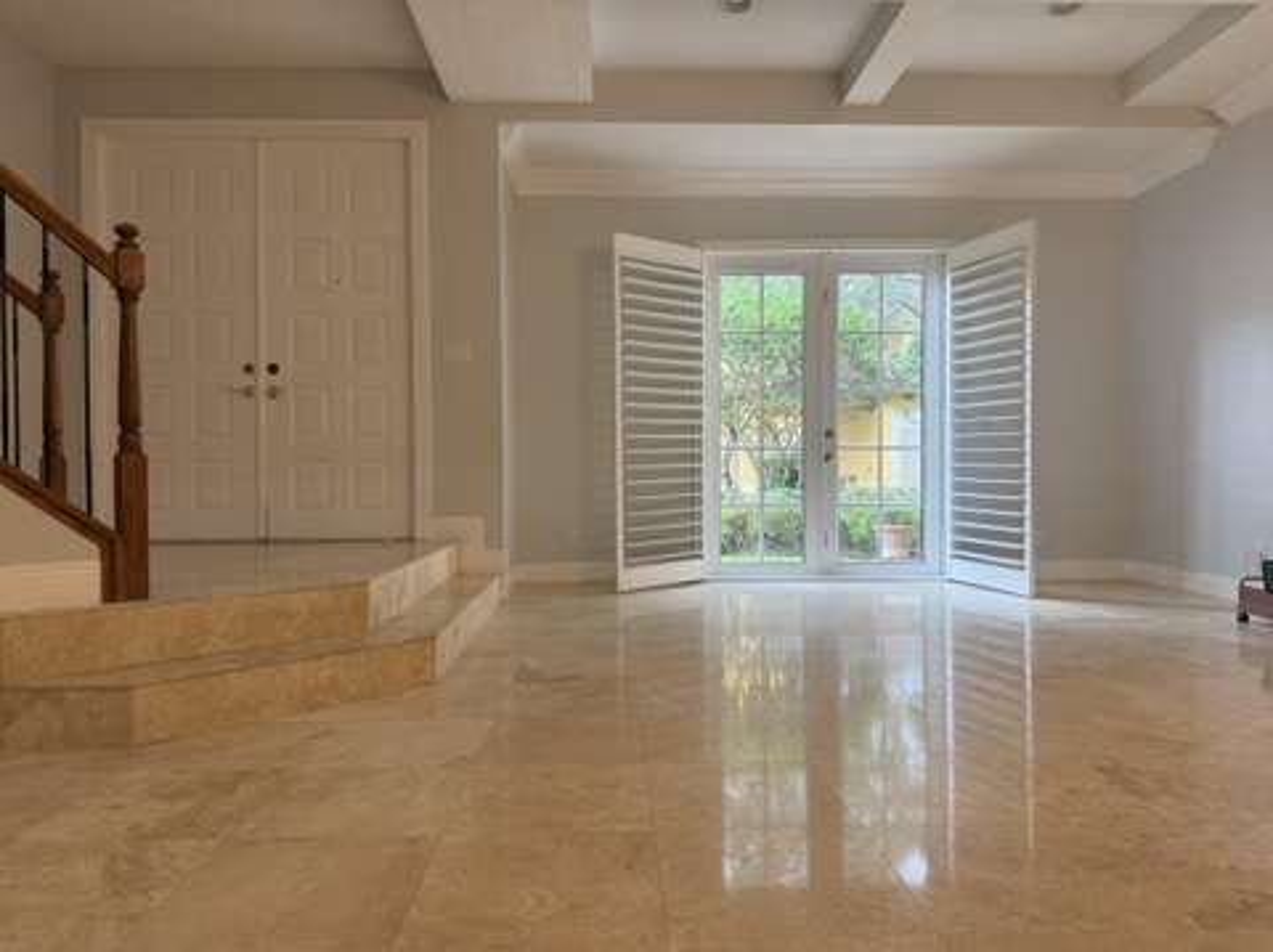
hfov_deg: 71.7
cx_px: 636
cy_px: 476
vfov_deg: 56.7
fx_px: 882
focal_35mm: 24
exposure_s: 1/120
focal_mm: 6.76
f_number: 1.78
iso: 200
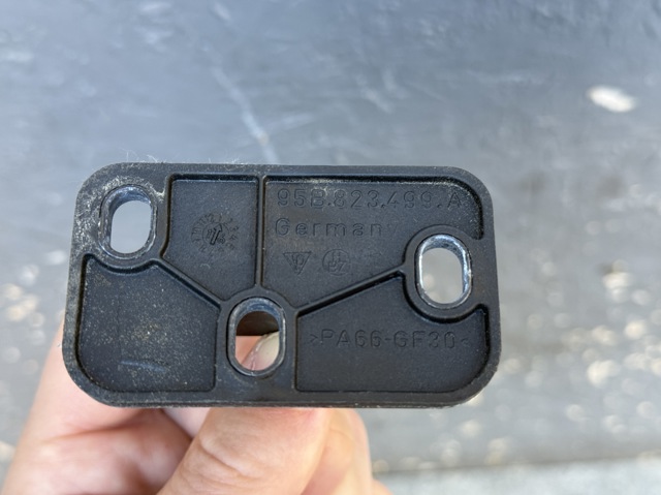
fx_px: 916
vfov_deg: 30.2
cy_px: 248
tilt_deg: -52.0
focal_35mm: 48
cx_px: 330
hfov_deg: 39.7
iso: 100
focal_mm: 6.76
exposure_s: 1/60
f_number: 1.78
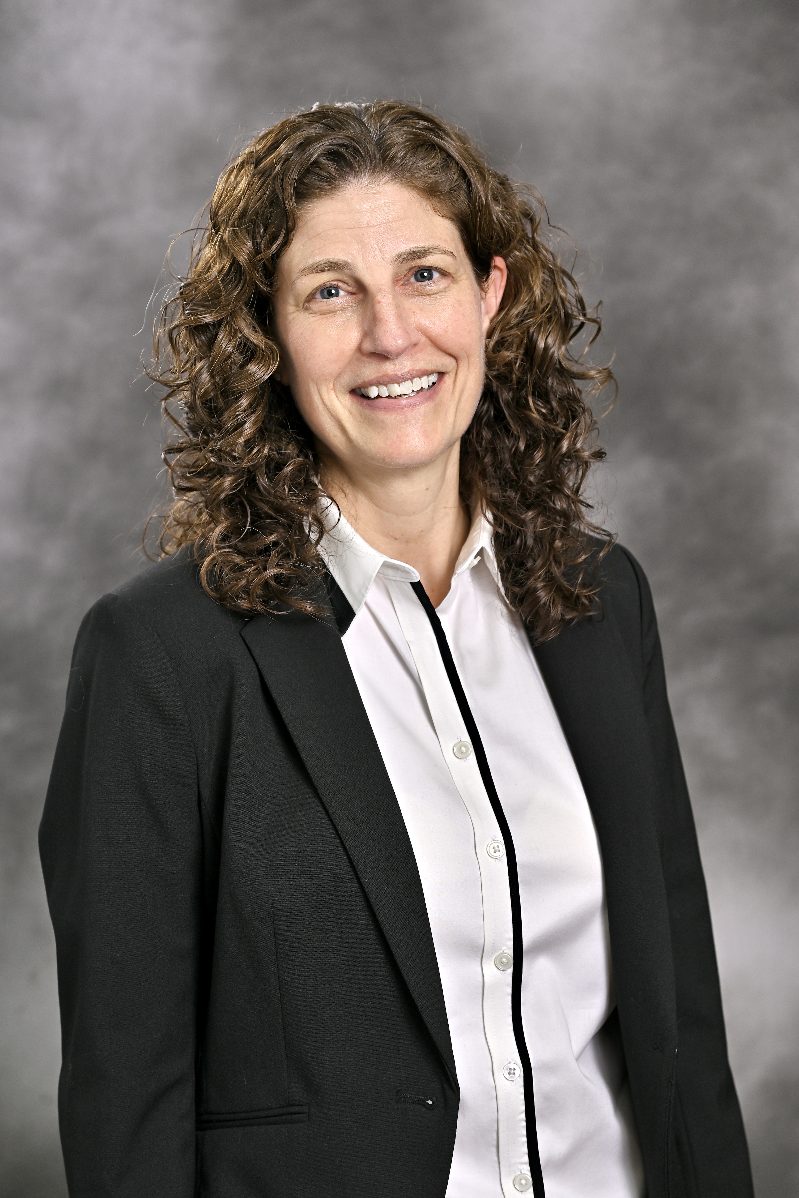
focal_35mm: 86
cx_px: 400
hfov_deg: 15.9
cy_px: 599
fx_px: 2863
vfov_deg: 23.6
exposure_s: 1/125
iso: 125
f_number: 6.3
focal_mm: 86
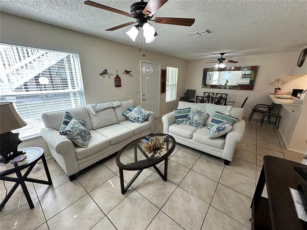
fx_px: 124
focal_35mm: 14
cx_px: 154
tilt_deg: -16.3
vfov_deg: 85.7
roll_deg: -0.5
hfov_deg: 102.1
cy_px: 115
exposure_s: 1/120
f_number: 2.2
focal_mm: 2.22
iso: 80
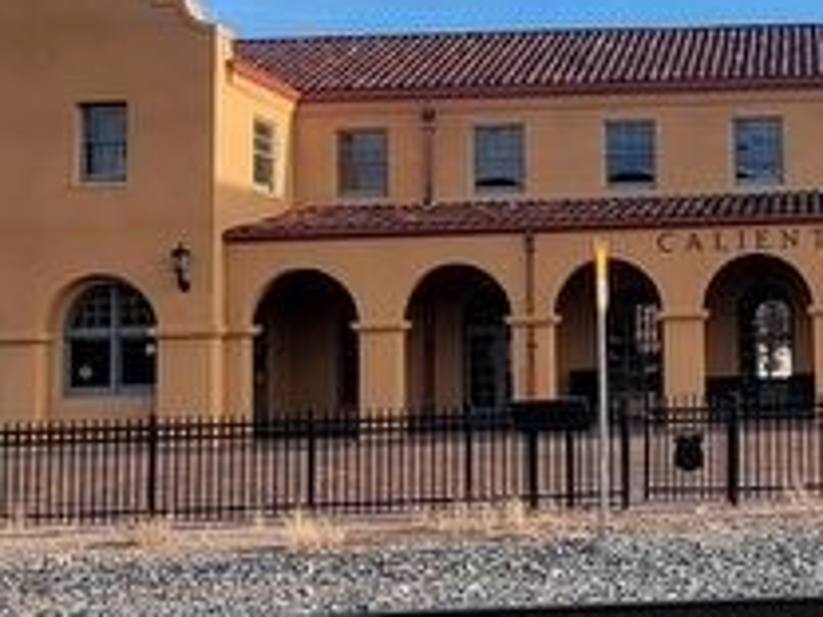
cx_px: 886
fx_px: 1189
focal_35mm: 50
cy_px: 214
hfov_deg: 33.7
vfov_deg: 28.9
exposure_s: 1/654
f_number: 2.2
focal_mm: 2.2
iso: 50
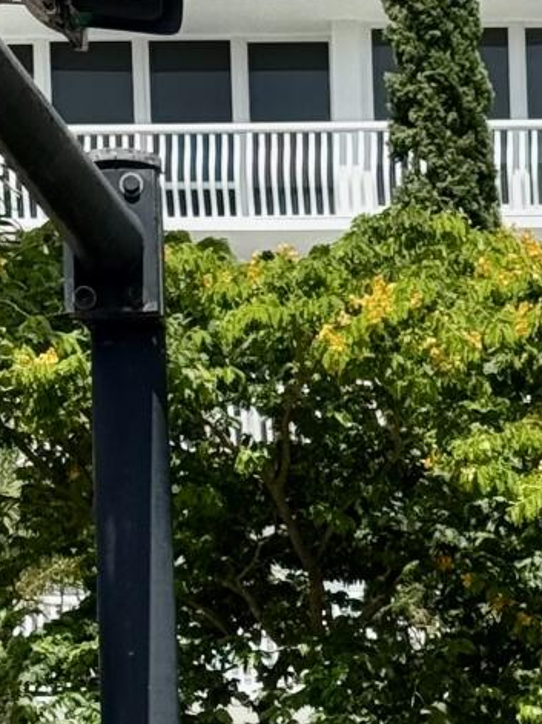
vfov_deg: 9.2
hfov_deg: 7.1
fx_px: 4261
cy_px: 1356
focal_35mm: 204
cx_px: 887
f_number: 1.78
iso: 100
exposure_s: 1/6024
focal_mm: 6.76
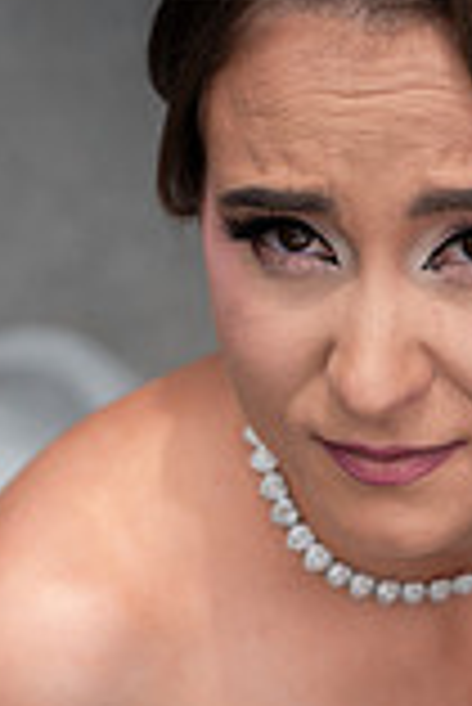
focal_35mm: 143
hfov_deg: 9.6
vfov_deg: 13.8
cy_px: 922
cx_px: 456
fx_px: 2806
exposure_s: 1/800
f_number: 3.5
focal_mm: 50
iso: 200
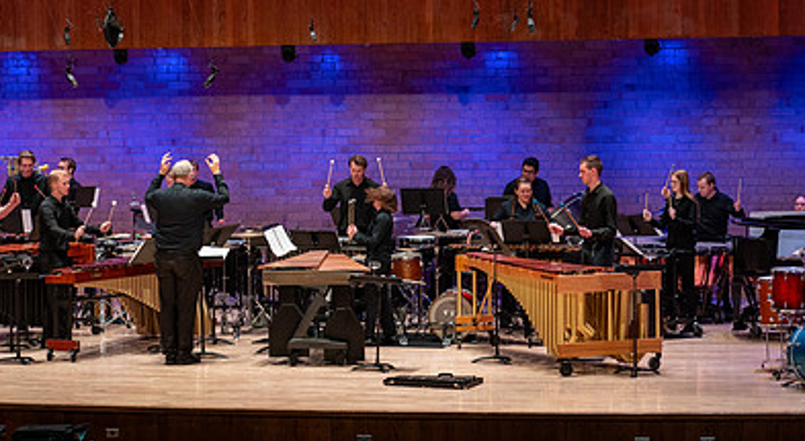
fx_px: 2502
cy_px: 103
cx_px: 196
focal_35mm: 118
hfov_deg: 18.2
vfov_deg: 10.0
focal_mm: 70
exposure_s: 1/320
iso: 1600
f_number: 2.8
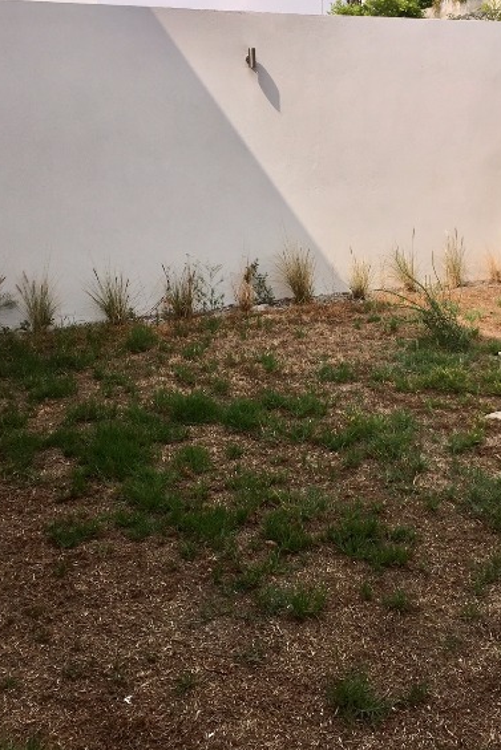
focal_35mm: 41
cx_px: 304
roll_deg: +0.8
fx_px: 855
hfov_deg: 32.5
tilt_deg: -12.2
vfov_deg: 47.3
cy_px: 335
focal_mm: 4.15
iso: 50
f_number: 2.2
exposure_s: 1/2326
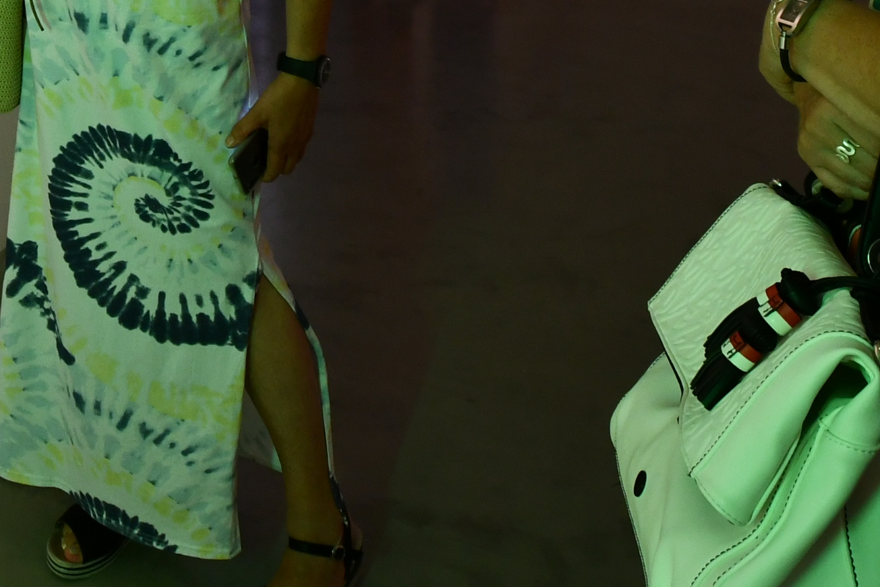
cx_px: 80
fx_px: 1173
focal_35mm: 48
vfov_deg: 23.8
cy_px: -229
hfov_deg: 38.2
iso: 800
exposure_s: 1/50
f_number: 4.5
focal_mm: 10
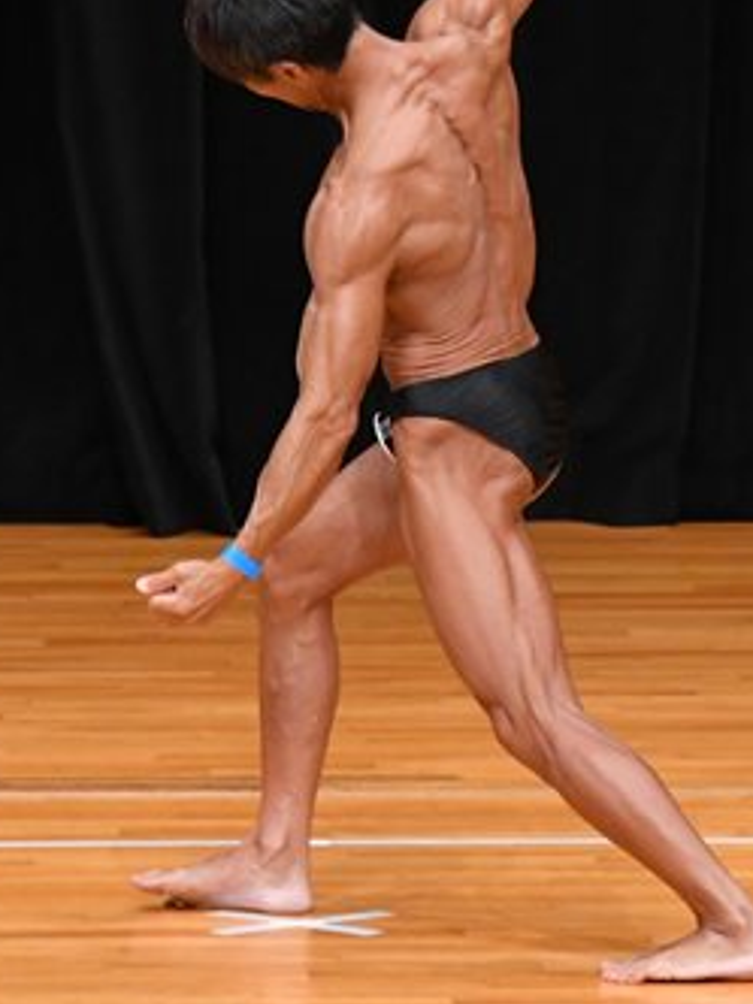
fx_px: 16590
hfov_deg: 2.6
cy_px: 315
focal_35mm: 572
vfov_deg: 3.5
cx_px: 497
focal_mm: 170
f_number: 5.6
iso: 3200
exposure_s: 1/400
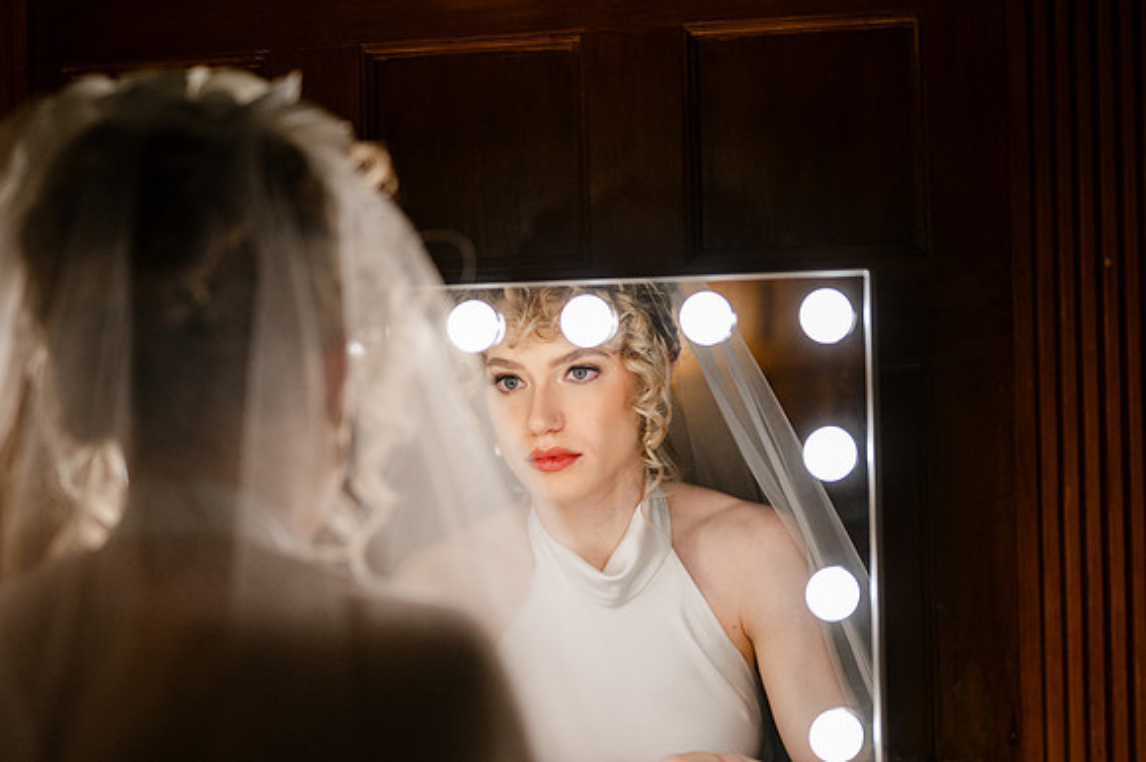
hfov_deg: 27.0
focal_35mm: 75
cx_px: 573
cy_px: 381
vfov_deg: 18.2
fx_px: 2386
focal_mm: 50
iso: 250
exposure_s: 1/320
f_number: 1.8
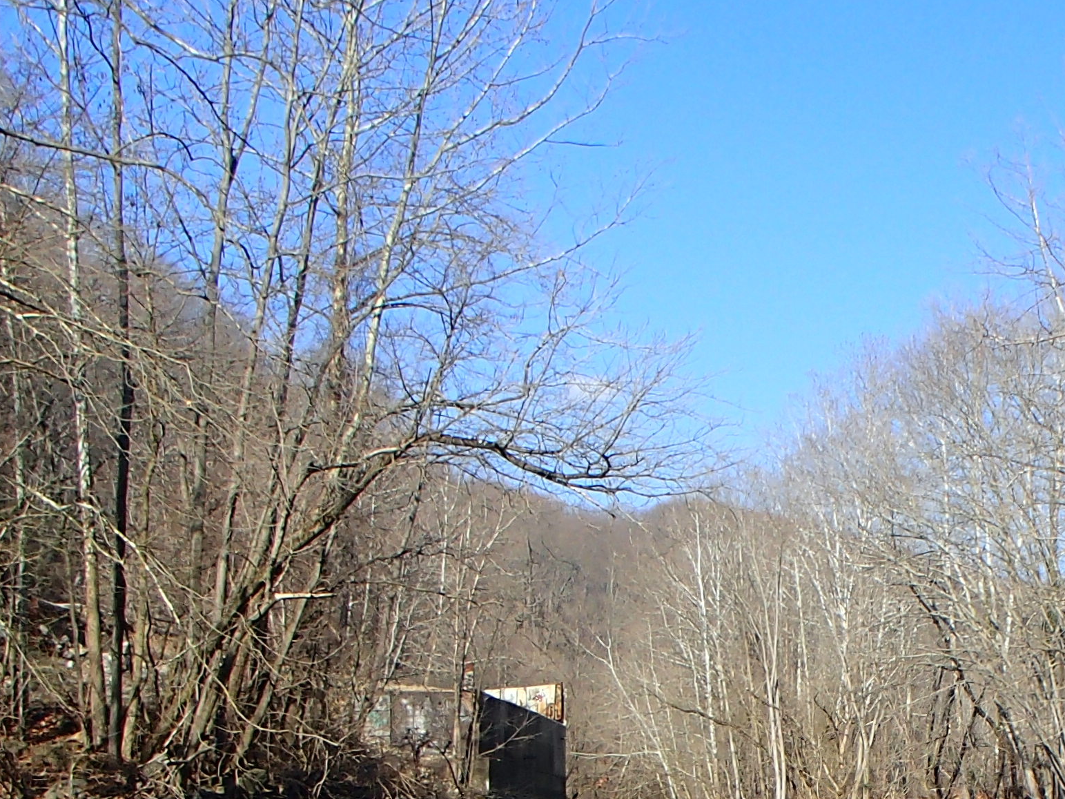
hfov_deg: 26.4
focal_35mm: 72
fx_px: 2215
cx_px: 880
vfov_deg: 19.8
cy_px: 800
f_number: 3.9
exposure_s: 1/640
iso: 100
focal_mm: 5
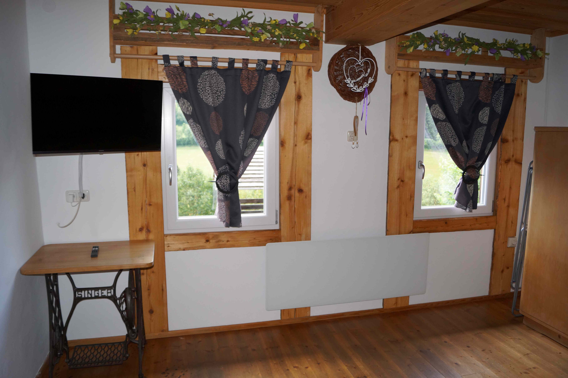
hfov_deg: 67.4
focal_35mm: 27
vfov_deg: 47.9
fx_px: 426
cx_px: 284
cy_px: 189
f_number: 4
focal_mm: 18
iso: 500
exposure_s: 1/160
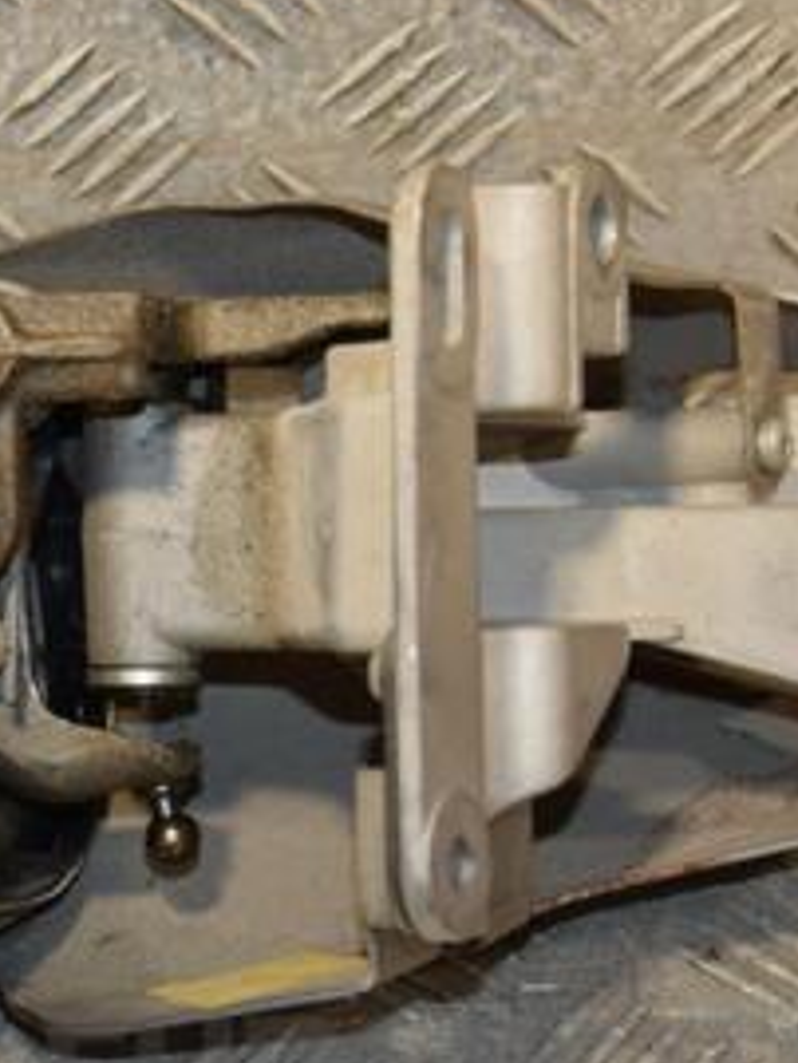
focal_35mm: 161
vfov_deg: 12.3
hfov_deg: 9.2
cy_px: 549
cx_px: -28
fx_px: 4945
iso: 800
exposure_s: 1/200
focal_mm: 50
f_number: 5
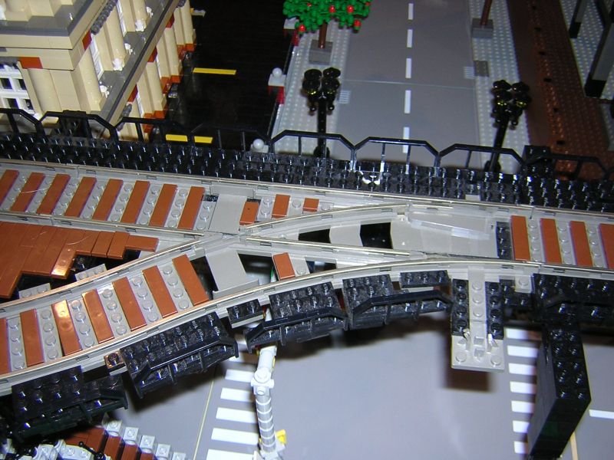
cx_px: 307
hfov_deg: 51.4
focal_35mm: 36
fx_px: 639
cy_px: 230
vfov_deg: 39.7
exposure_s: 1/60.1
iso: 100
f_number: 2.6
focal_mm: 4.7
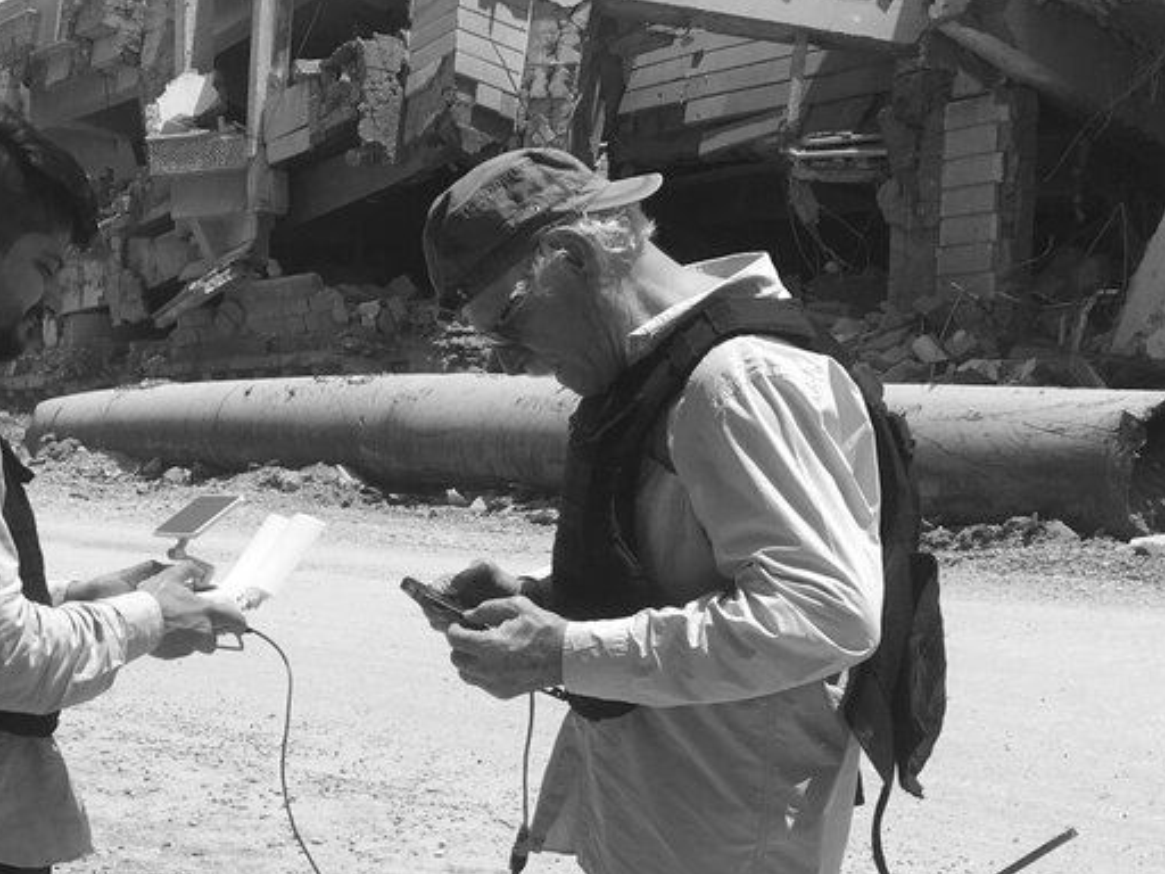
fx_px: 2289
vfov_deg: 21.3
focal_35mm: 68
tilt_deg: -8.1
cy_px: 735
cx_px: 39
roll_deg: +0.7
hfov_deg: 27.2
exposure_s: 1/1972
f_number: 2.2
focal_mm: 4.15
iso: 25
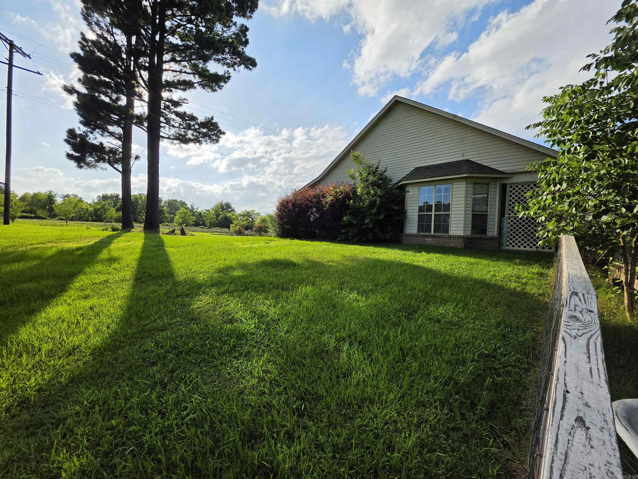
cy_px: 240
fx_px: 240
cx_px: 319
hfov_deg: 106.2
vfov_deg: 89.9
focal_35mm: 13
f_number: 1.9
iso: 32
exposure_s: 1/3455
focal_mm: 2.2
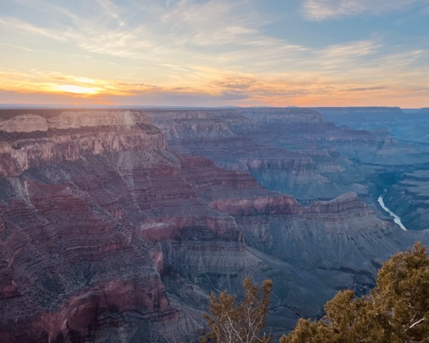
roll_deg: -0.8
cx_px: 240
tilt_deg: -10.9
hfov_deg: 62.0
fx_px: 355
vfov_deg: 51.5
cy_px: 174
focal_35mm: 28
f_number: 1.6
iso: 32
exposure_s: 1/387
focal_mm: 5.1
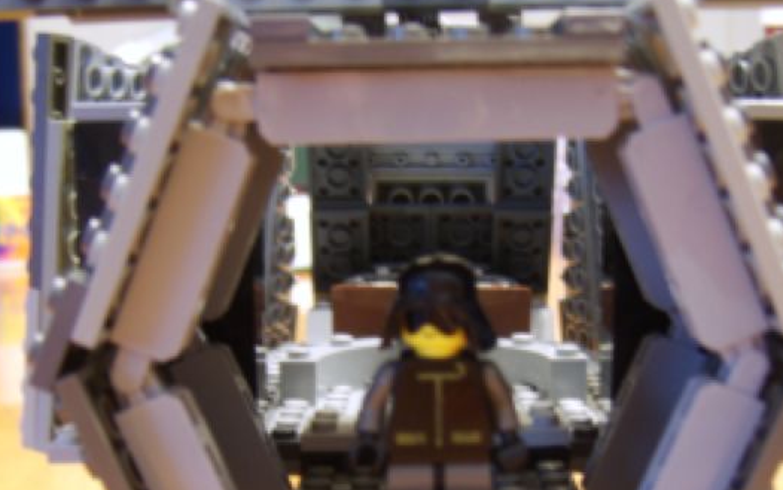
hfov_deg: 41.7
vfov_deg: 26.4
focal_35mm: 48
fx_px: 1025
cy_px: 386
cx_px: 444
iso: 71
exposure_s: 1
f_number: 2.7
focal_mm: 8.13
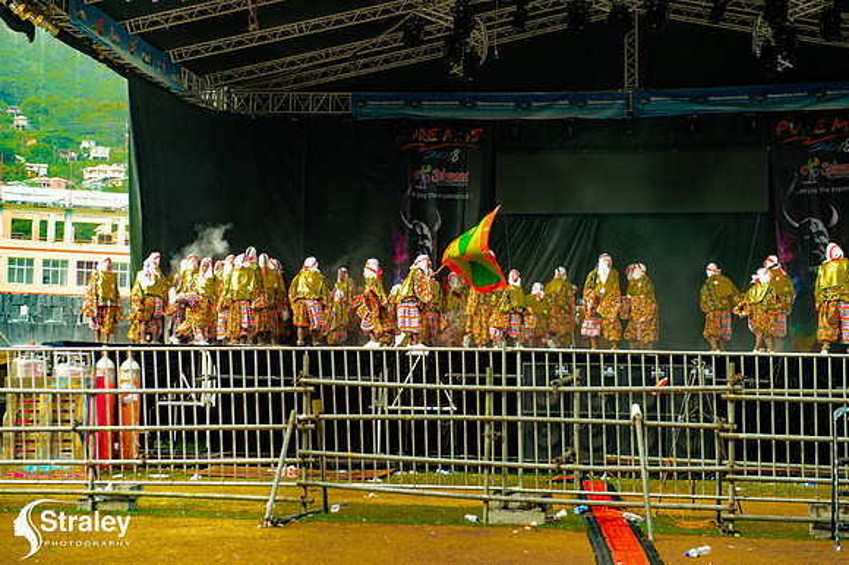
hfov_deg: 28.9
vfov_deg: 19.4
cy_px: 282
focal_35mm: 70
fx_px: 1650
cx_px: 424
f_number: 5.6
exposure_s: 1/250
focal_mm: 70
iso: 125
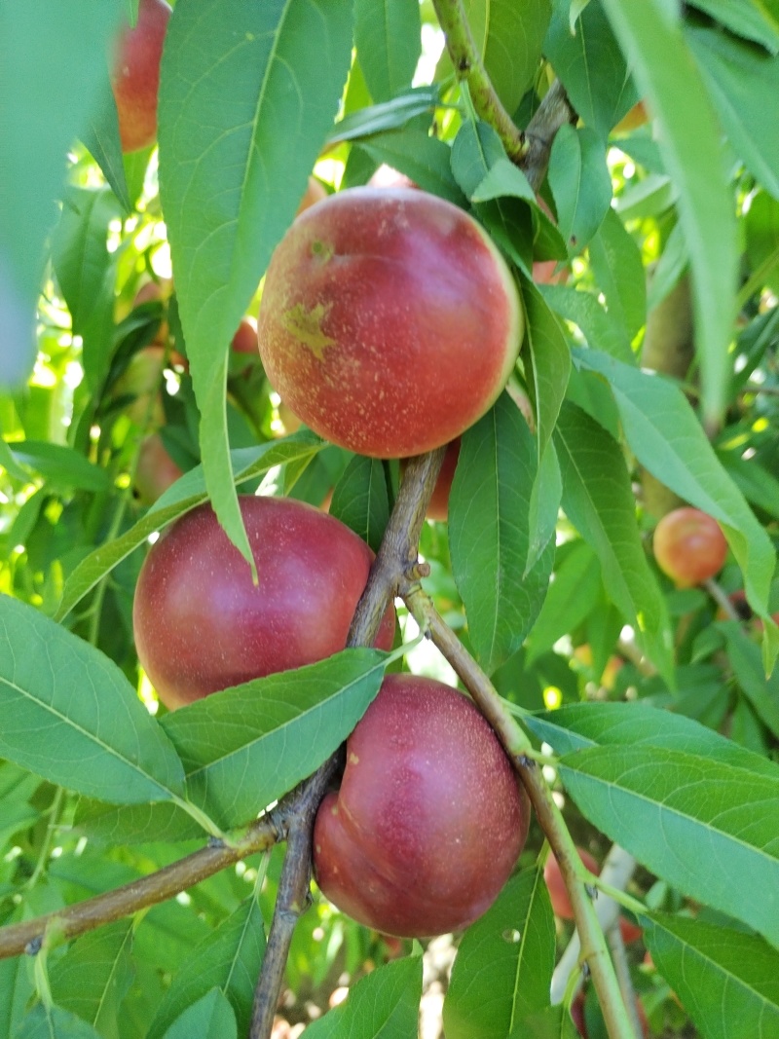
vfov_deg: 67.3
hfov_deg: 53.1
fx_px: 780
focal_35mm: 26
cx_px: 390
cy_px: 520
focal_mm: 4.75
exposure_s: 1/100
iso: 224
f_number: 1.8
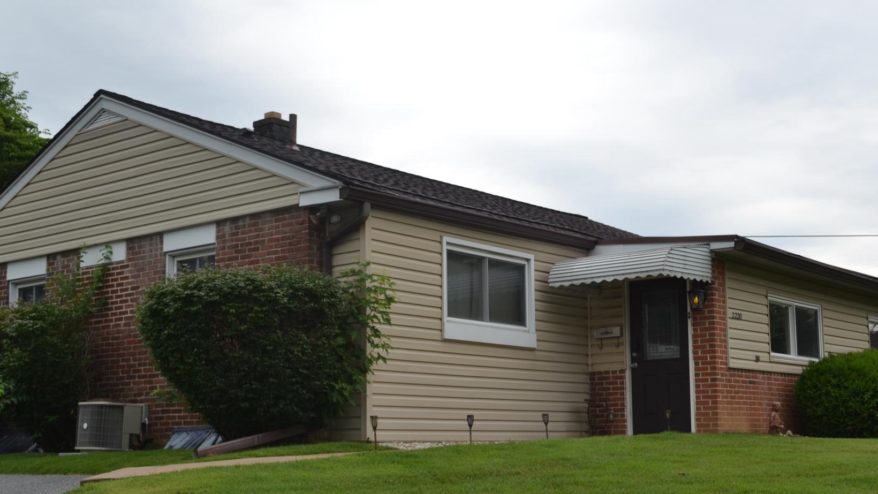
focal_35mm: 51
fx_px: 1187
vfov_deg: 23.4
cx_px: 468
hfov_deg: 40.6
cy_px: 317
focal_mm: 26
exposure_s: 1/200
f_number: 6.3
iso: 100
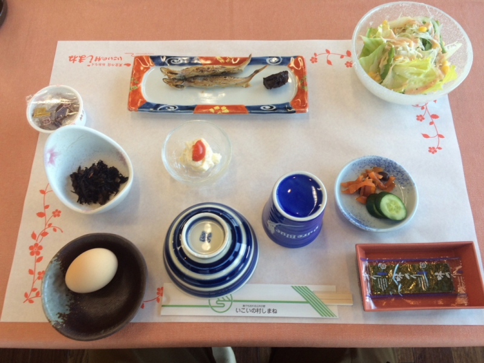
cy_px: 182
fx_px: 405
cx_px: 242
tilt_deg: -68.9
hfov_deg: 61.7
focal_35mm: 29
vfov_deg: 48.2
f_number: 2.2
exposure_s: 1/60
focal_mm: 4.15
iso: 40
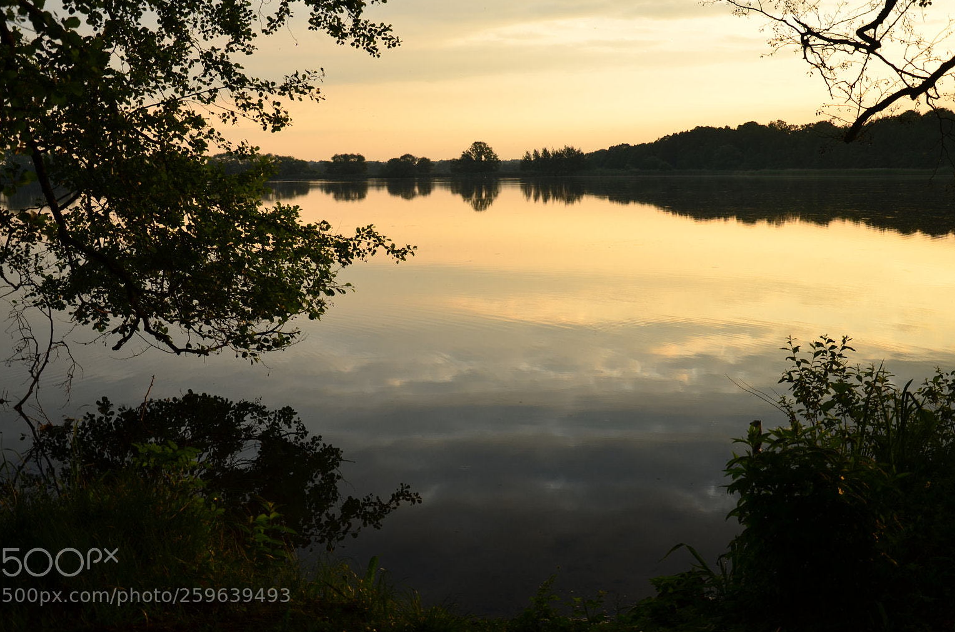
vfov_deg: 30.4
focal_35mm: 44
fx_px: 1165
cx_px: 463
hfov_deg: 44.6
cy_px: 313
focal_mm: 28
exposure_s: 1/40
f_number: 4.5
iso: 100
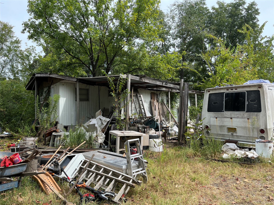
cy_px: 102
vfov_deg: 53.1
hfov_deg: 67.3
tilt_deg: +3.7
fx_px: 206
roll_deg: +0.8
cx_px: 137
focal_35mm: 26
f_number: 1.6
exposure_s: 1/1294
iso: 50
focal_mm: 5.1
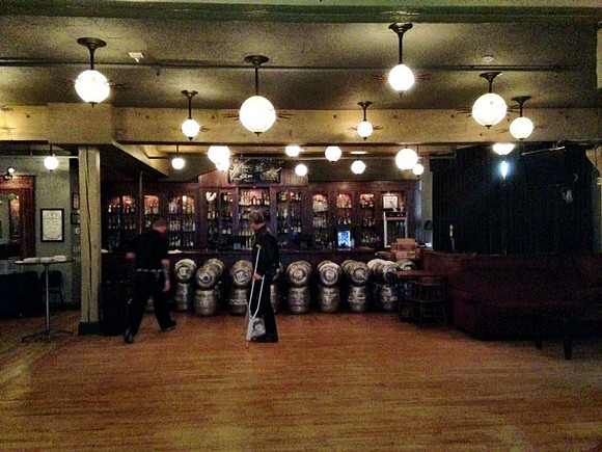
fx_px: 574
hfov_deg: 55.4
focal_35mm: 33
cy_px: 226
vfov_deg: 42.9
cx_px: 301
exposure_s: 1/16
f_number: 2.4
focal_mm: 4.13
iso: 800
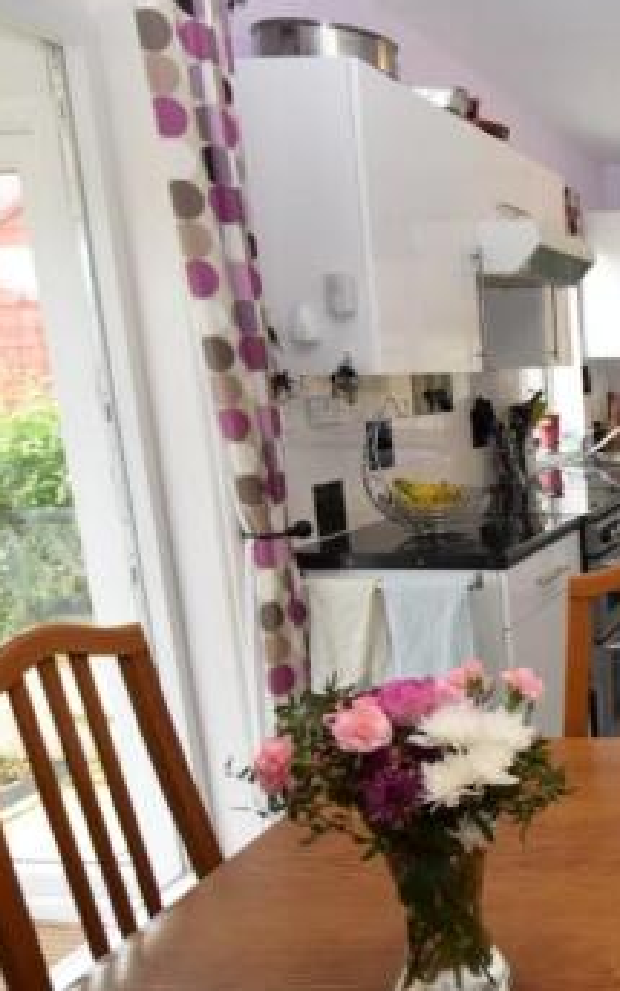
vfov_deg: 57.2
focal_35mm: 33
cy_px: 560
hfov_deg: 29.2
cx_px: 841
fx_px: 905
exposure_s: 1/125
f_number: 5.6
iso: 800
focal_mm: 11.5
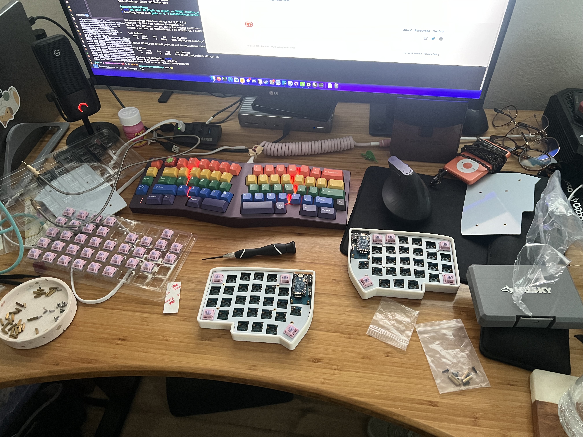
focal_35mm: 26
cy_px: 218
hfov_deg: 67.3
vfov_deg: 53.1
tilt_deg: -47.3
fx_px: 438
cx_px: 292
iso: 500
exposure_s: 1/48
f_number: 1.5
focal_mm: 5.7
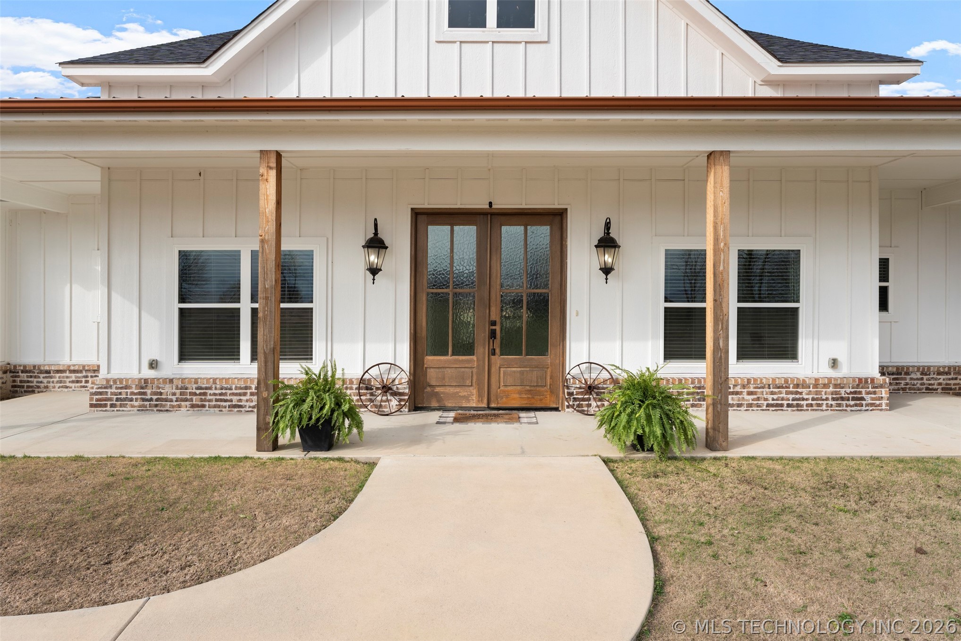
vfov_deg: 62.4
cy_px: 320
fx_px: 528
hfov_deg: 84.6
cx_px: 480
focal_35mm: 20
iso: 160
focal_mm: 19.8
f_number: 8
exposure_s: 1/80
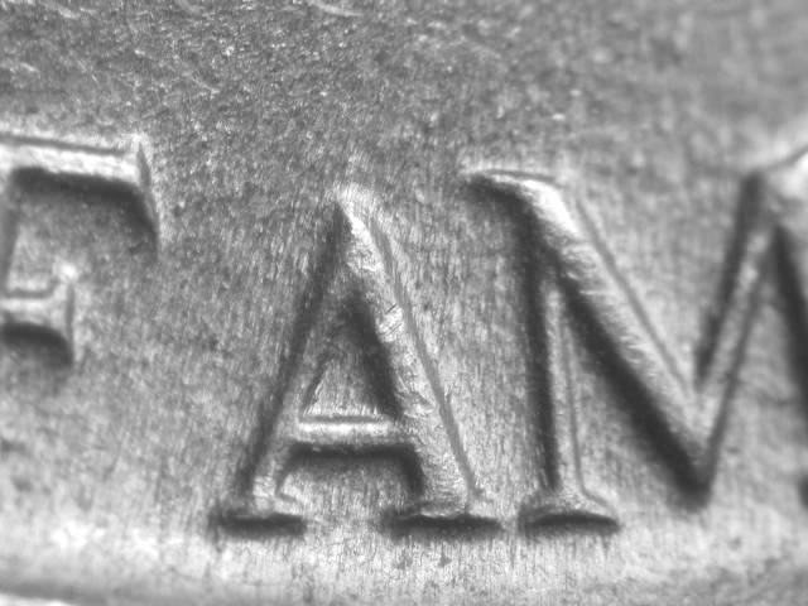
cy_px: 303
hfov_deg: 14.9
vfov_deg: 11.2
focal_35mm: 132
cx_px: 404
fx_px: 3081
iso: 100
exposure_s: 1/7.5
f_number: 4.6
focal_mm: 27.3
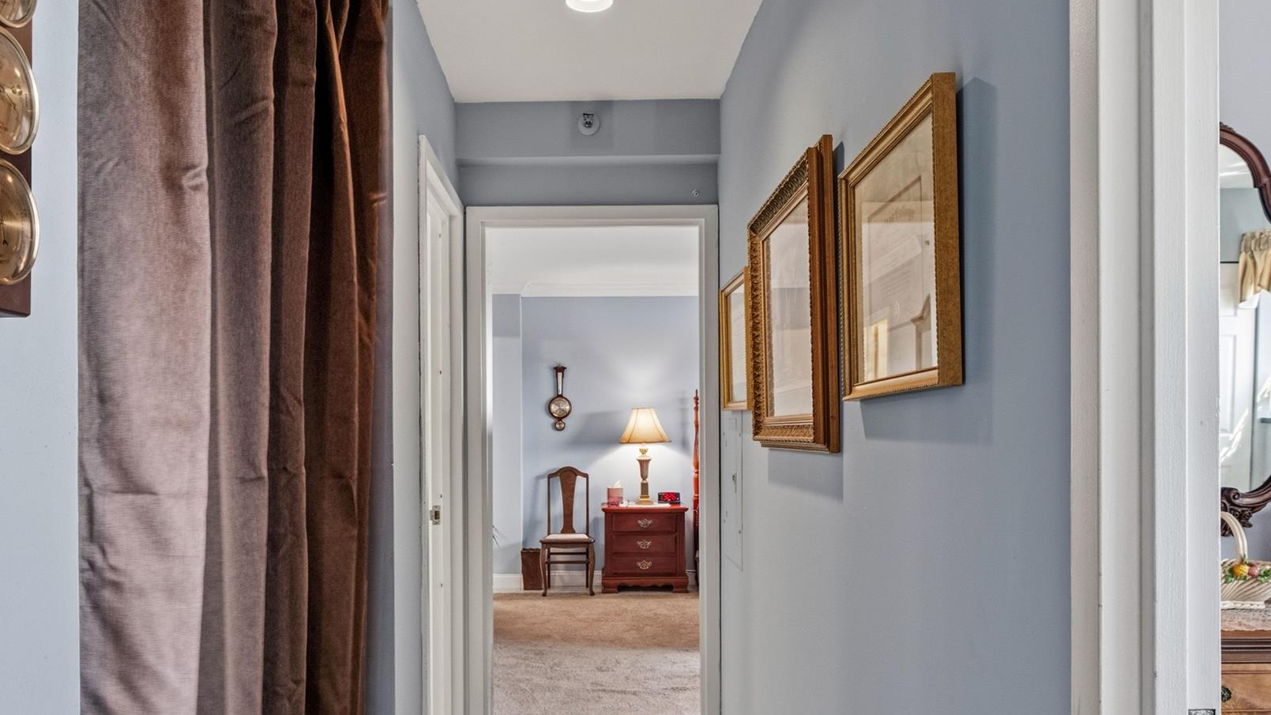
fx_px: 944
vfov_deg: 41.2
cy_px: 444
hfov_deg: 67.8
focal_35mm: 28
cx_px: 582
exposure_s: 1/2
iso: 500
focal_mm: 13.7
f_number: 8
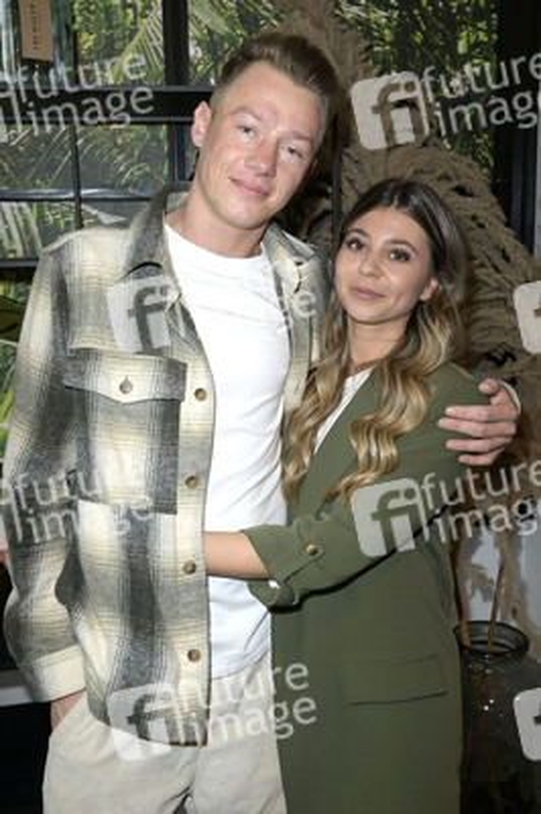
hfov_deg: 37.8
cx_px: 270
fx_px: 790
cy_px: 407
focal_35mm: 35
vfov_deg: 54.5
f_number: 5.6
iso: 800
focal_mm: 35
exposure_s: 1/160
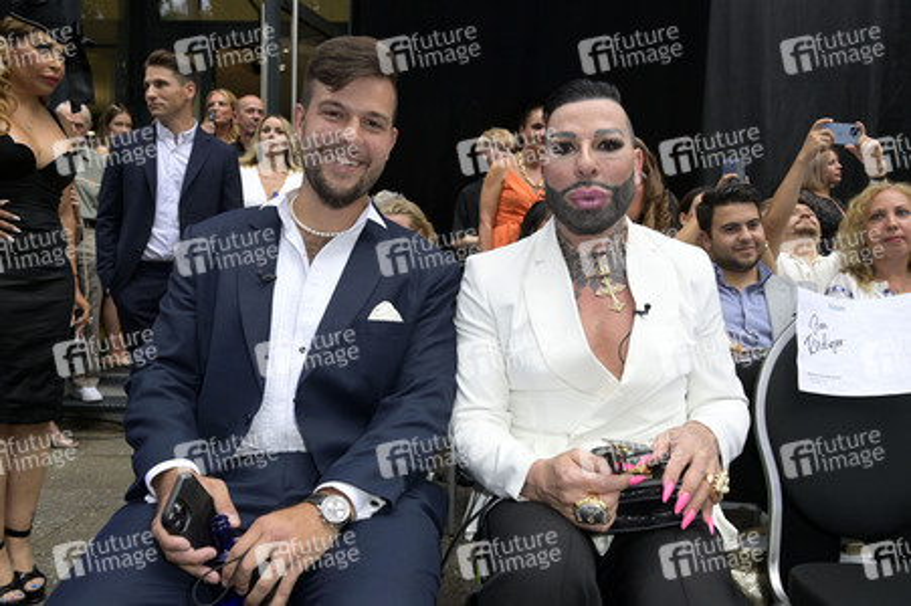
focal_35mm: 31
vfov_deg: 42.3
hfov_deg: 60.3
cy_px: 303
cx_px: 456
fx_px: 784
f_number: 5.6
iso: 1000
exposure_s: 1/160
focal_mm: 31
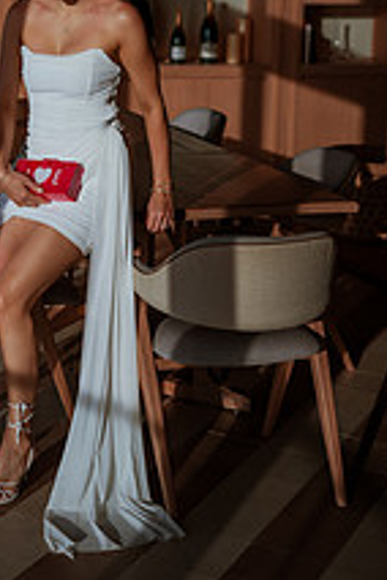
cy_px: 87
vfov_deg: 26.6
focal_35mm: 74
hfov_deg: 18.0
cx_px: 5
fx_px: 1193
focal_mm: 35
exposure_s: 1/4000
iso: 100
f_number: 1.8
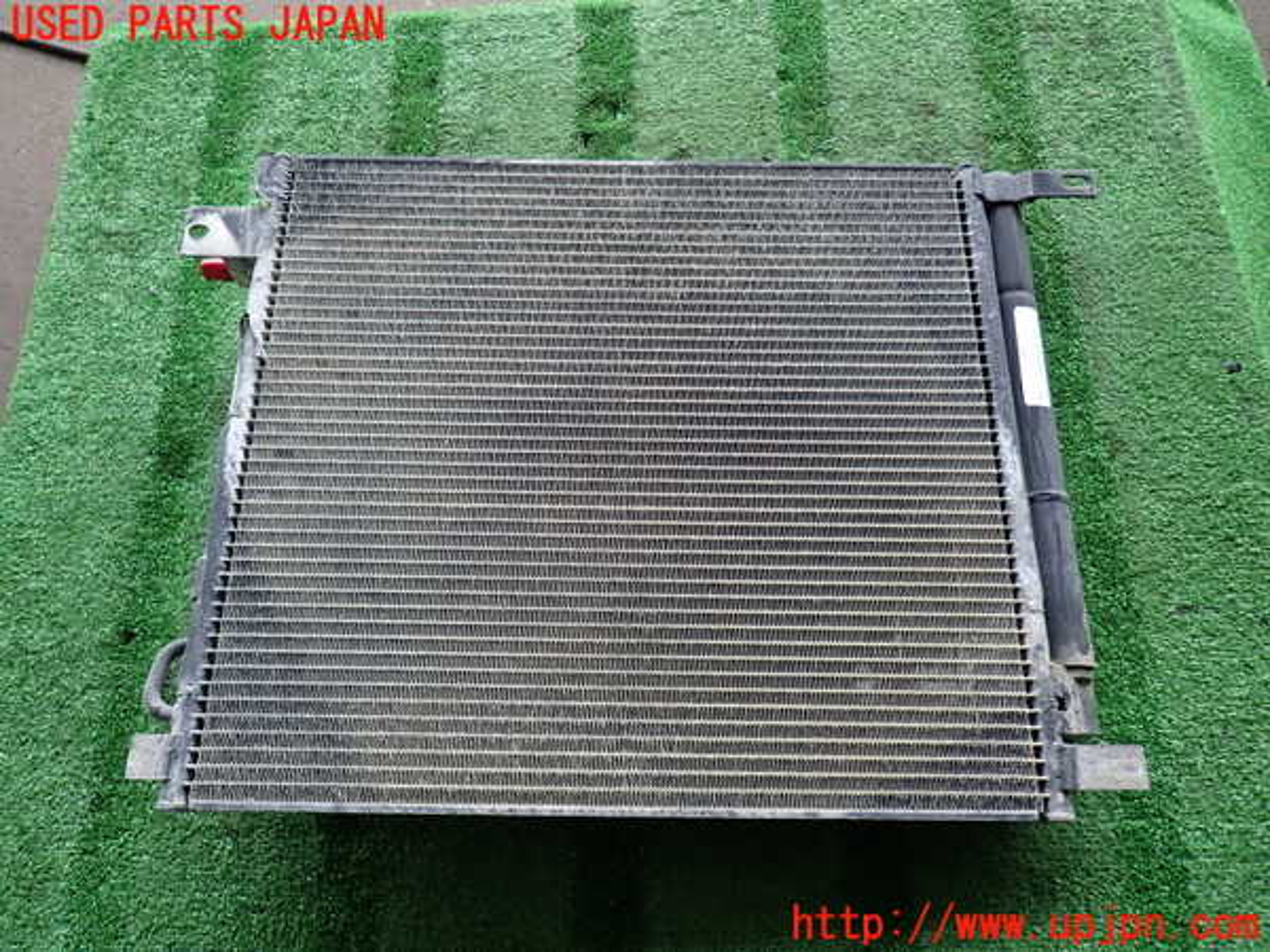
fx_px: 917
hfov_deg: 69.4
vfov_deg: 54.9
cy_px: 476
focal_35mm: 25
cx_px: 635
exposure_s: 1/80
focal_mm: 4.5
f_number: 2
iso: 100
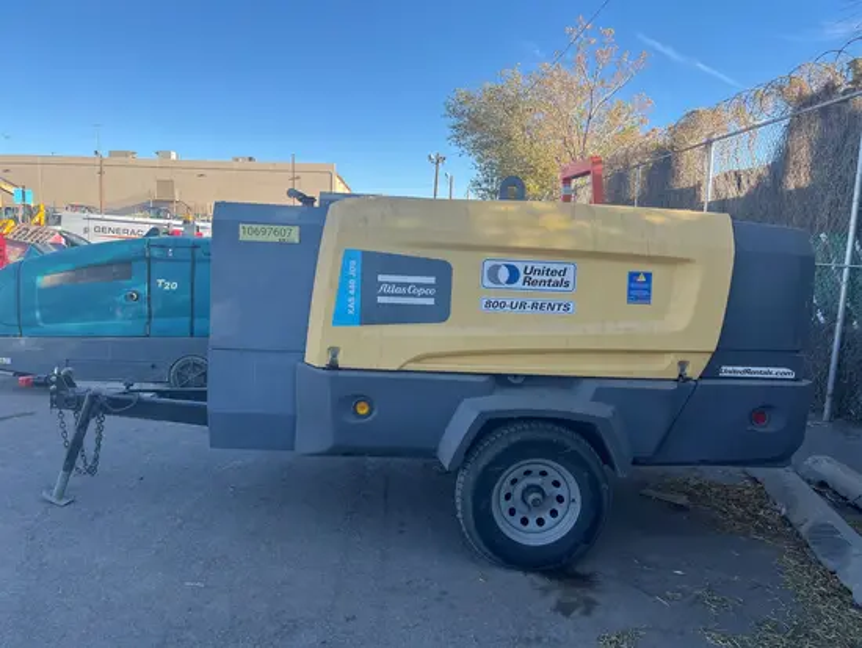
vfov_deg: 53.1
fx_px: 648
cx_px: 431
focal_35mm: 26
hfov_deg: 67.3
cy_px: 324
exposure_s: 1/1009
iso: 50
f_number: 1.6
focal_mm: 5.1
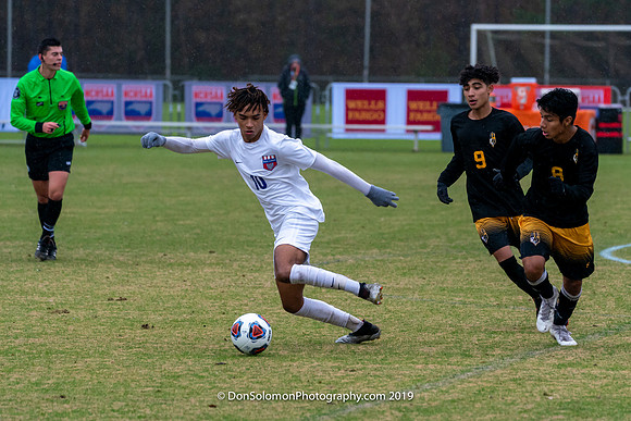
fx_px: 4982
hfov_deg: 7.2
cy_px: 252
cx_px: 379
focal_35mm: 284
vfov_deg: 4.8
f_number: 5.6
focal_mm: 218
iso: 2500
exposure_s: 1/1000
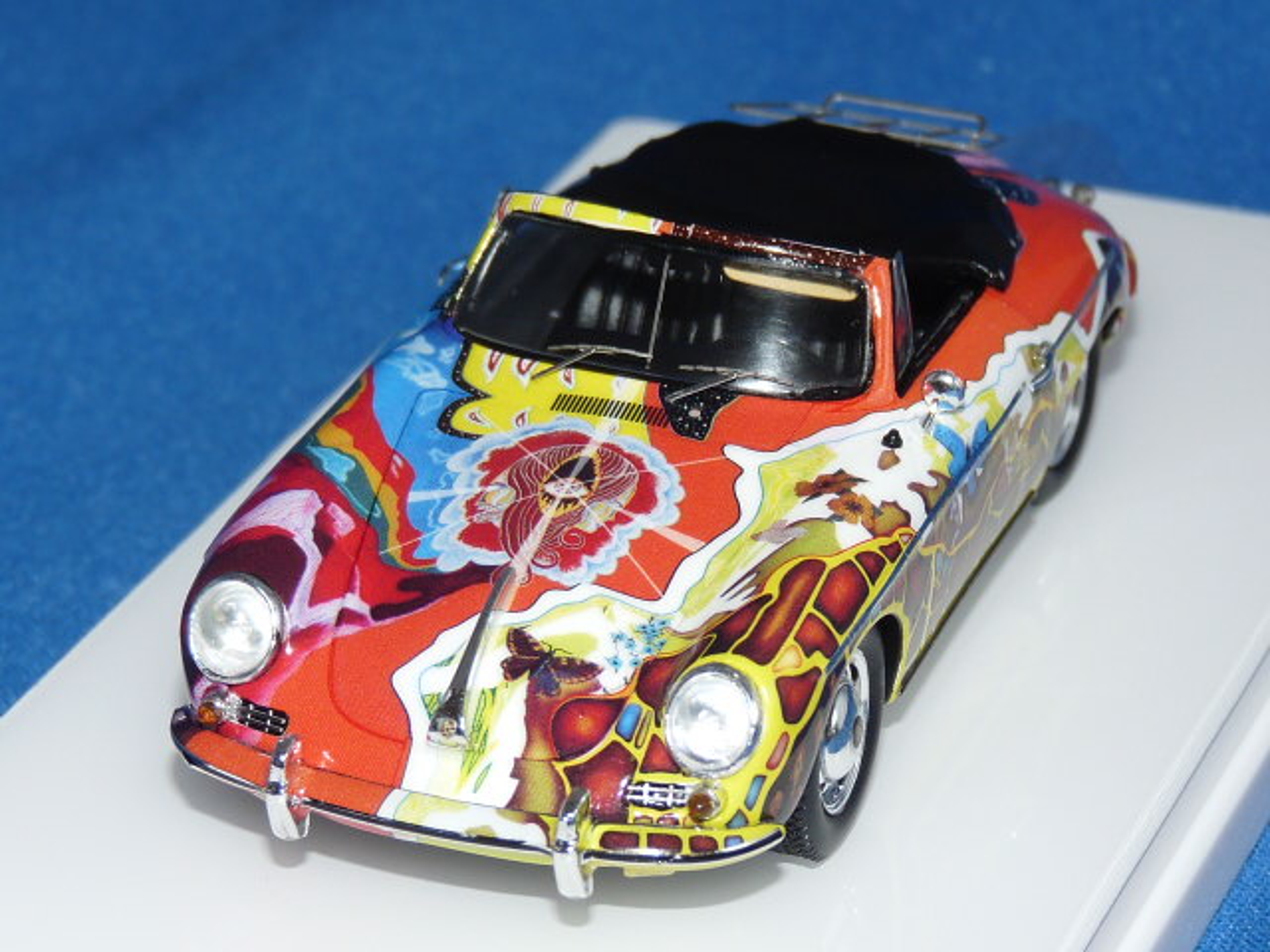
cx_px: 635
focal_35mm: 148
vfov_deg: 10.0
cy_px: 476
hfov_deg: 13.3
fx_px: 5430
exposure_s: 1/40
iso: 100
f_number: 3.4
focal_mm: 14.9
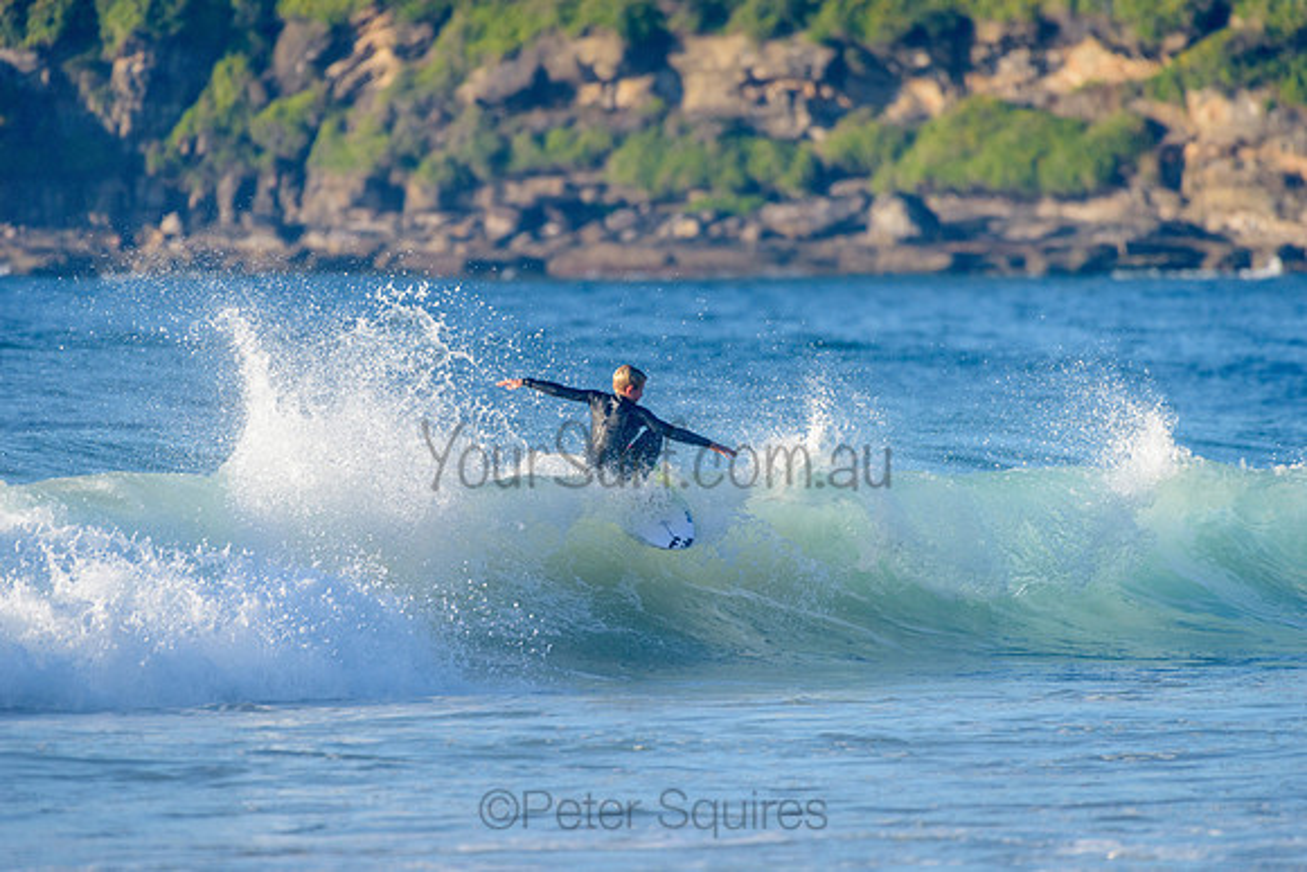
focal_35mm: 500
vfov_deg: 2.8
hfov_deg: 4.1
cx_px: 654
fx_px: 18163
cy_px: 436
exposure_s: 1/2000
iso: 450
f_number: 5.6
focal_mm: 500
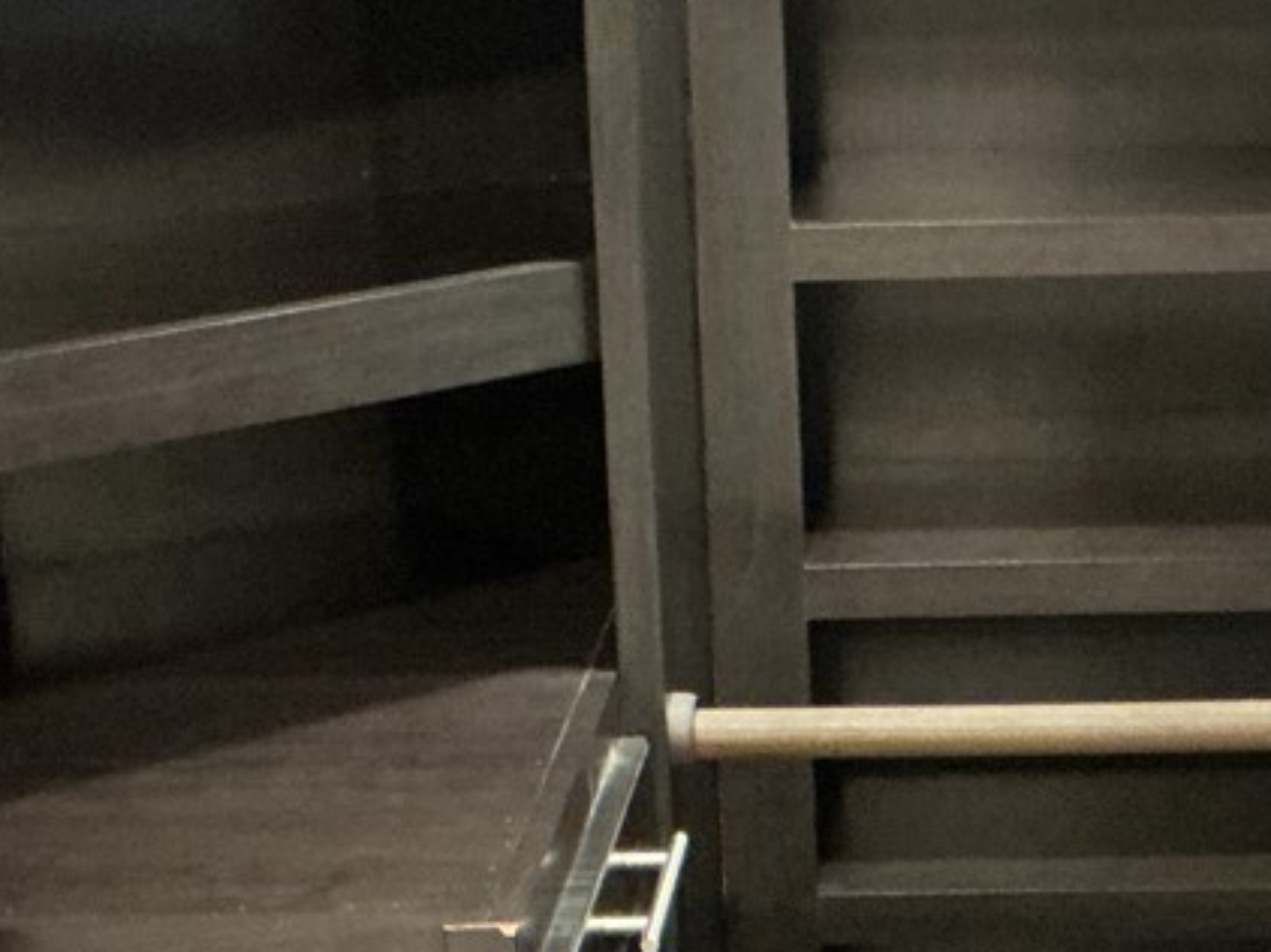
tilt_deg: -13.6
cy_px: 365
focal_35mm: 110
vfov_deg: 13.4
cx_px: 1018
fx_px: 4037
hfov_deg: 17.7
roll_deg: +1.1
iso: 500
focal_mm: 3
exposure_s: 1/30
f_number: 1.8
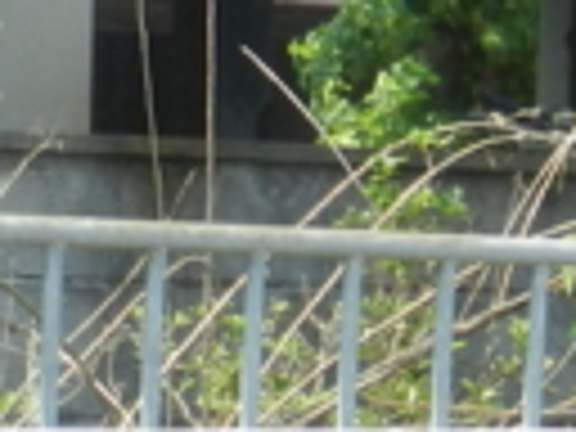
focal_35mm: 331
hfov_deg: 6.0
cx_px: 310
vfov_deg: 4.4
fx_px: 5508
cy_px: 1184
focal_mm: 9.4
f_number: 4.4
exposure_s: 1/400
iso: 160
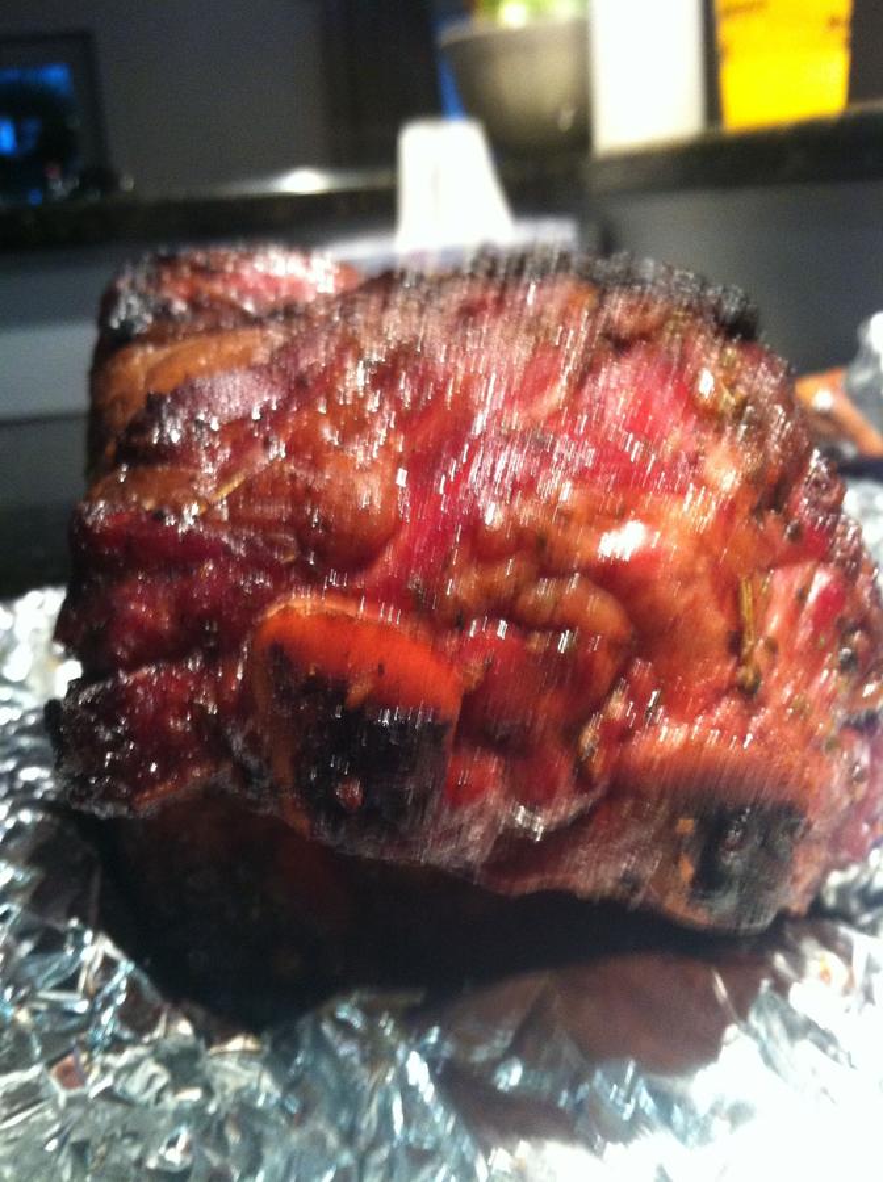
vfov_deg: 52.7
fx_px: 1194
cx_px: 442
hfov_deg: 40.6
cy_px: 591
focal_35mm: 35
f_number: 2.8
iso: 320
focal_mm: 3.85
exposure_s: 1/15
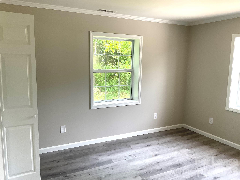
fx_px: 201
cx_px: 120
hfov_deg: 61.7
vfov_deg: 48.2
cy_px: 90
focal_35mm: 29
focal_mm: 3
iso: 40
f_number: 1.8
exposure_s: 1/120
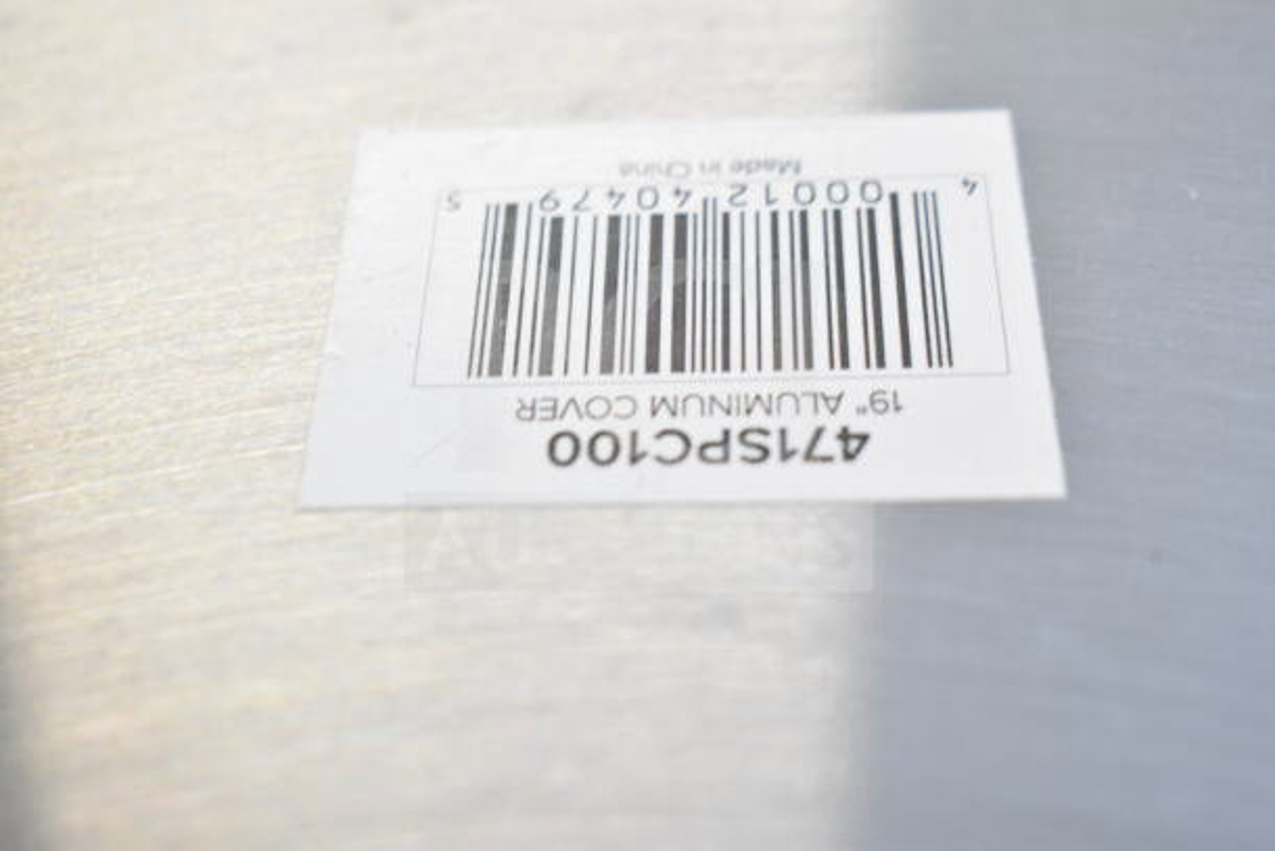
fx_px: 2019
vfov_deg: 23.8
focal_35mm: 57
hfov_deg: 35.0
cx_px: 638
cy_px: 426
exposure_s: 1/125
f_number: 5.6
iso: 1600
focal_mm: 38
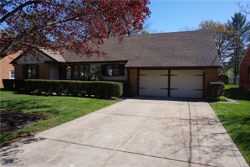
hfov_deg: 73.8
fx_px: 167
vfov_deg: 53.0
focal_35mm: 24
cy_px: 84
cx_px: 125
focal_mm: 16
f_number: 13
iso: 100
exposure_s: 1/80
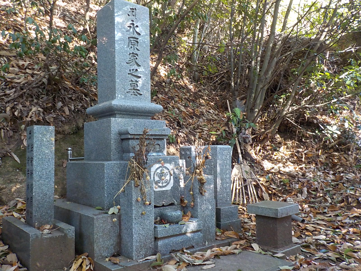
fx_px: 313
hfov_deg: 60.0
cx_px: 180
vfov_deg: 46.8
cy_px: 136
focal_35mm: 30
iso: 280
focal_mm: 4.1
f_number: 3.3
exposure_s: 1/30
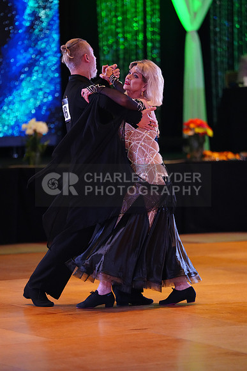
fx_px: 2057
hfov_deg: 6.9
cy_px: 186
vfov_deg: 10.3
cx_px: 124
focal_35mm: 200
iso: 5000
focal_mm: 200
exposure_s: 1/400
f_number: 2.8
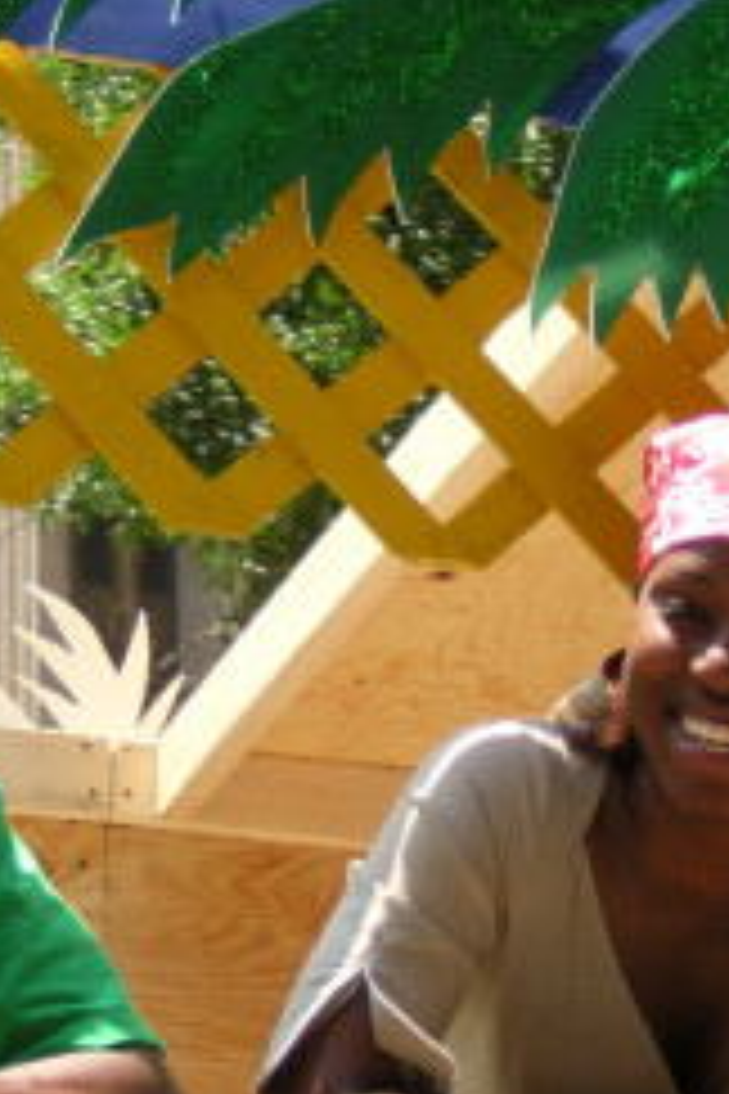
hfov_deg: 7.4
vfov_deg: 11.1
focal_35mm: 185
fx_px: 5619
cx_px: 346
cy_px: 599
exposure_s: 1/117
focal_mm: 14.1
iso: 100
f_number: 4.7
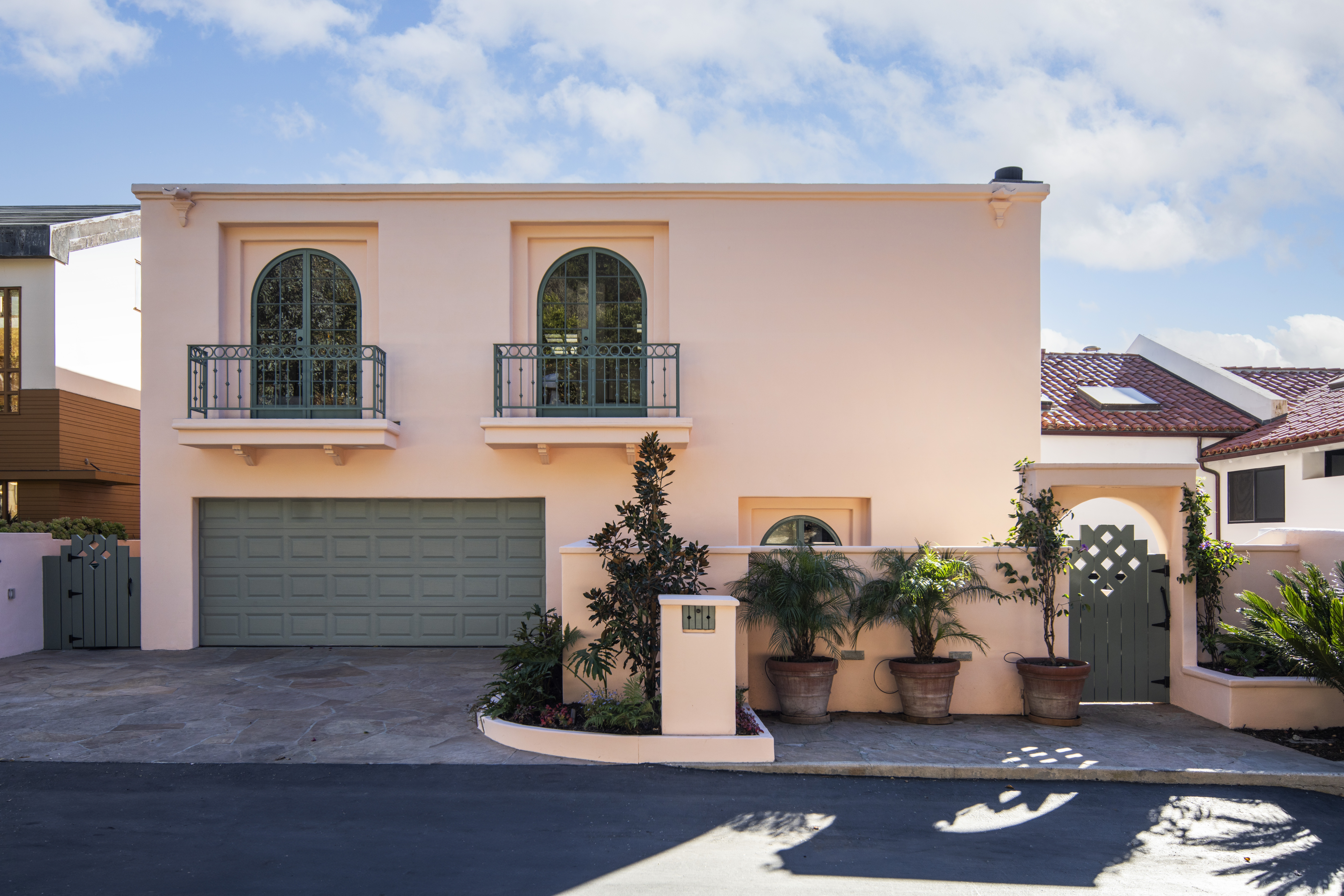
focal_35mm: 17
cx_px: 672
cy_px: 448
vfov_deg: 70.4
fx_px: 635
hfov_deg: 93.3
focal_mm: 17
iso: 250
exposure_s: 1/400
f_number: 4
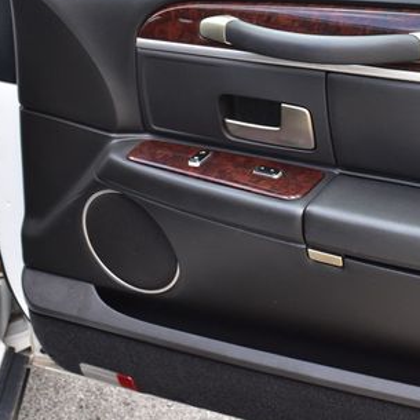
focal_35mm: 83
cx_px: 343
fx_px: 1138
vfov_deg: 20.9
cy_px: 174
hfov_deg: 20.6
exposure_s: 1/125
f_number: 9
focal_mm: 31
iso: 400
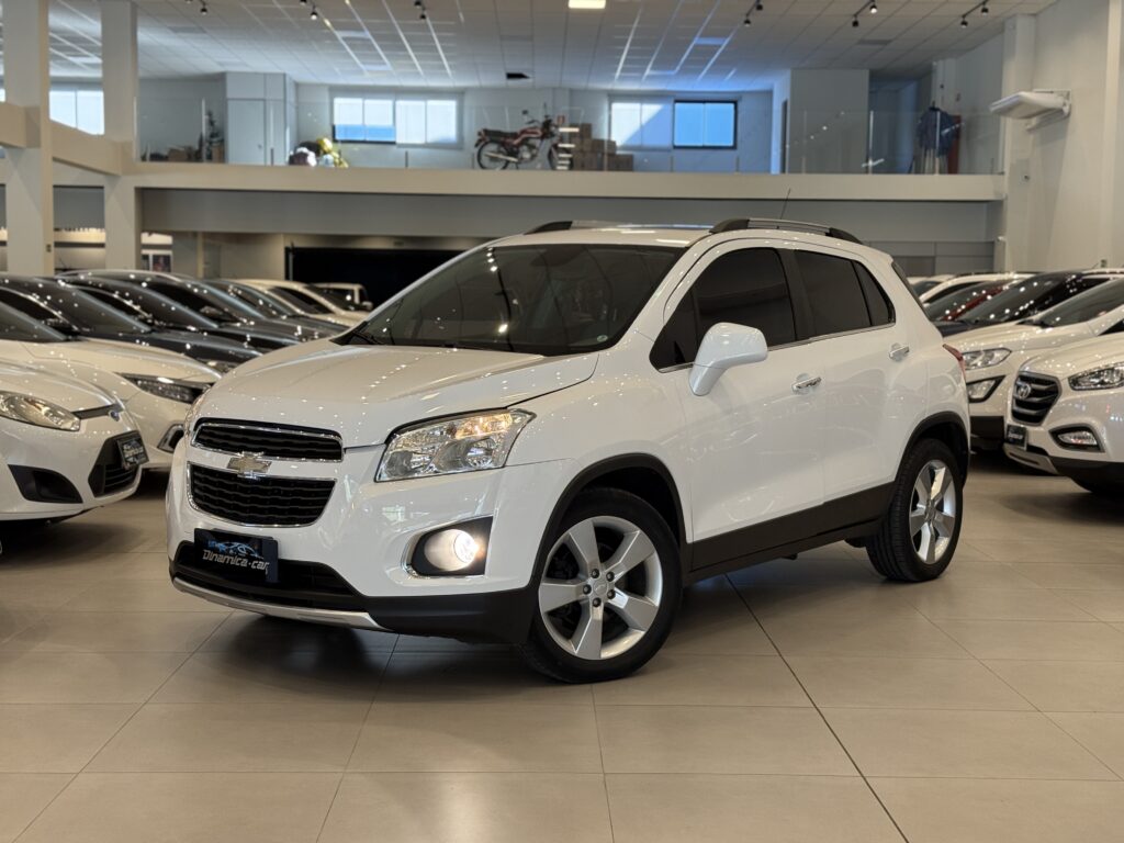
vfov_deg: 30.3
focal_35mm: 48
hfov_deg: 39.7
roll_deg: -0.6
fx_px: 1559
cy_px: 422
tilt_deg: -4.2
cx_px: 562
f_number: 1.78
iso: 80
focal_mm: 6.76
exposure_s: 1/60
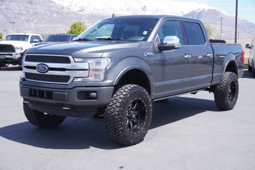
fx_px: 351
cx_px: 128
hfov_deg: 40.0
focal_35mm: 50
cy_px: 85
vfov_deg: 27.3
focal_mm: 33
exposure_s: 1/125
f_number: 7.1
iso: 100
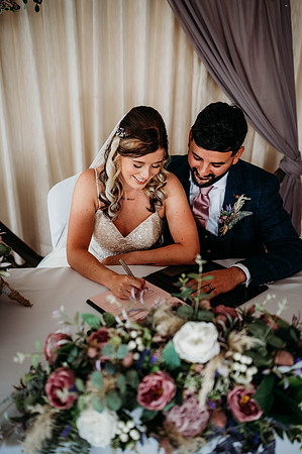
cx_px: 151
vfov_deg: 54.5
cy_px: 227
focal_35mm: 35
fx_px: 441
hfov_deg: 37.8
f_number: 2
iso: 400
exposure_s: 1/200
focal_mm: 35
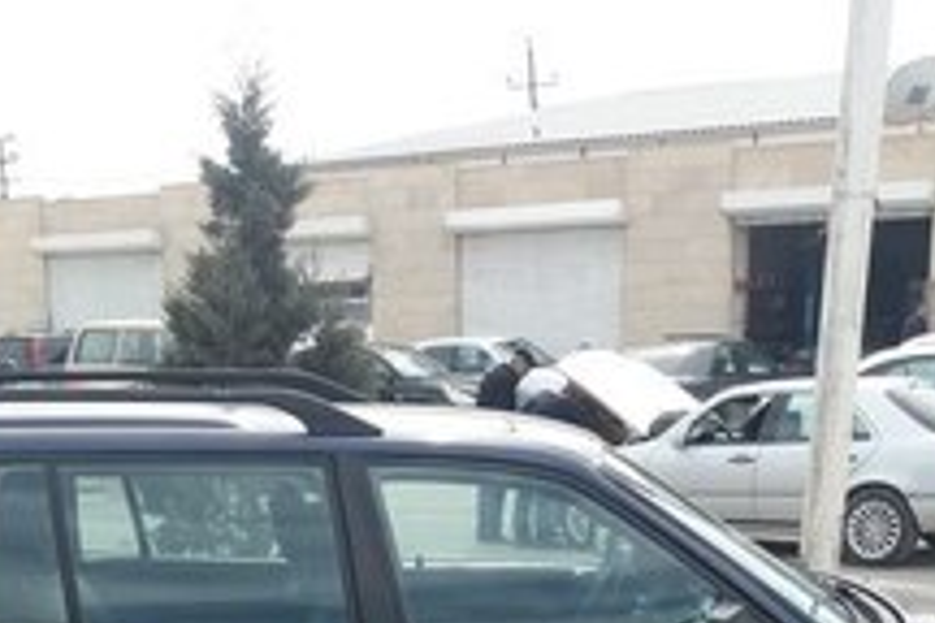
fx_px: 1740
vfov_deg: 18.2
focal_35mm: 67
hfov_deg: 30.0
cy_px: 926
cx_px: 411
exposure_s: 1/694
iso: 64
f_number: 1.9
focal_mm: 3.7
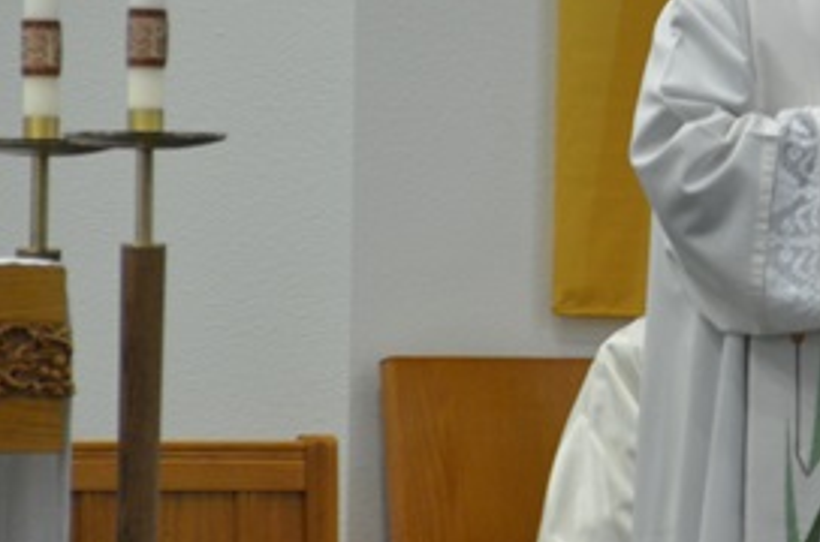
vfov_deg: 1.9
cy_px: 93
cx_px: 808
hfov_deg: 2.9
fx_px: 16021
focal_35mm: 705
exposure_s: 1/30
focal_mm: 200
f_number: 5.6
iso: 1600
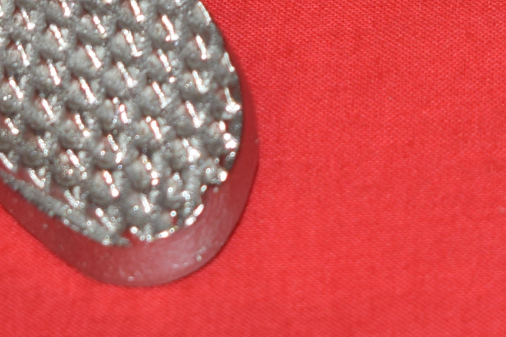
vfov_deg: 3.8
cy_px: -346
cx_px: 464
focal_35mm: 361
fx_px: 5075
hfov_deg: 5.7
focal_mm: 46
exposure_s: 1/60
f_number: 5.3
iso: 250
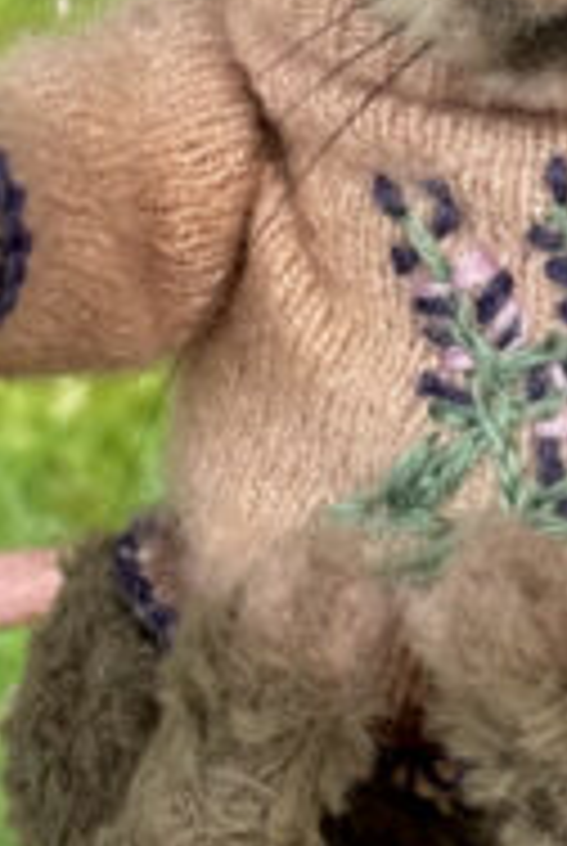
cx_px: 526
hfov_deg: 12.8
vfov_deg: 18.7
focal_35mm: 106
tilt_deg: -18.4
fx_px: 2495
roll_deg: -3.0
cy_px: 0
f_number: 1.78
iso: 64
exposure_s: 1/425
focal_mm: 6.76
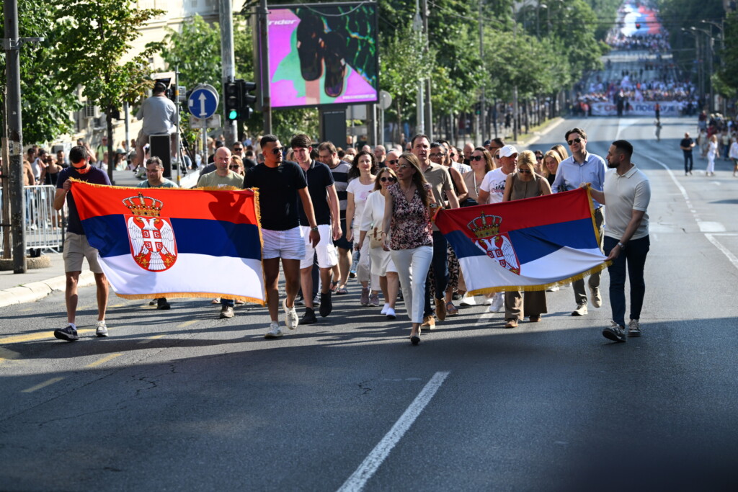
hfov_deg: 20.0
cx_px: 369
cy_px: 246
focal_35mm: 102
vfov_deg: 13.4
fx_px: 2091
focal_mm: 102
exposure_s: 1/1000
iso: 200
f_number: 4
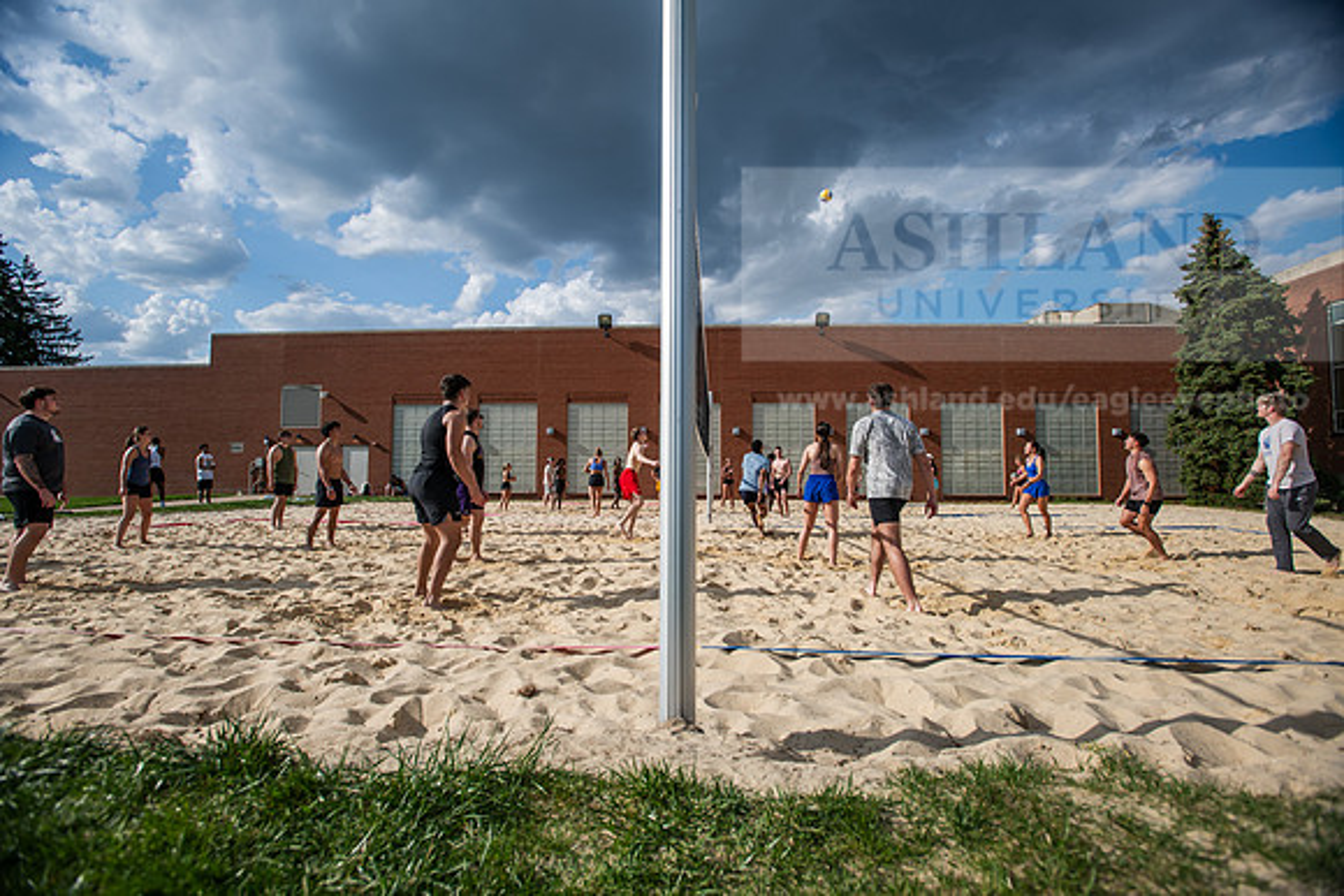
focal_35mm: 17
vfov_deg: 70.5
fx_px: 635
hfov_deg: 93.3
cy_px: 448
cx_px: 672
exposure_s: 1/640
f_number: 4.5
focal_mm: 17
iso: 125
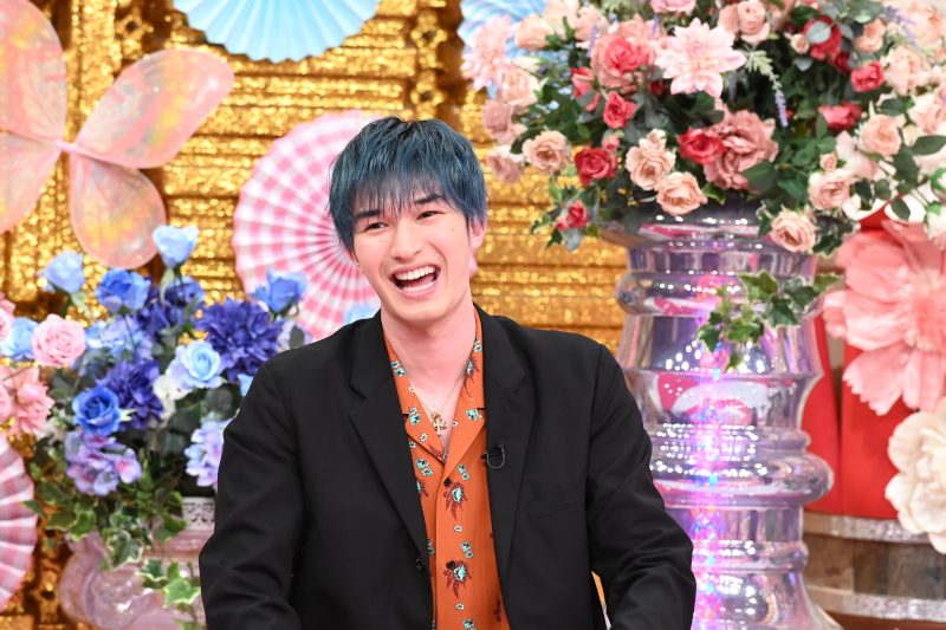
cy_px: 315
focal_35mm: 300
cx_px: 473
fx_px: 7881
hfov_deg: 6.9
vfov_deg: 4.6
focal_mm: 200
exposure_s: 1/200
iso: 2000
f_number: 6.3
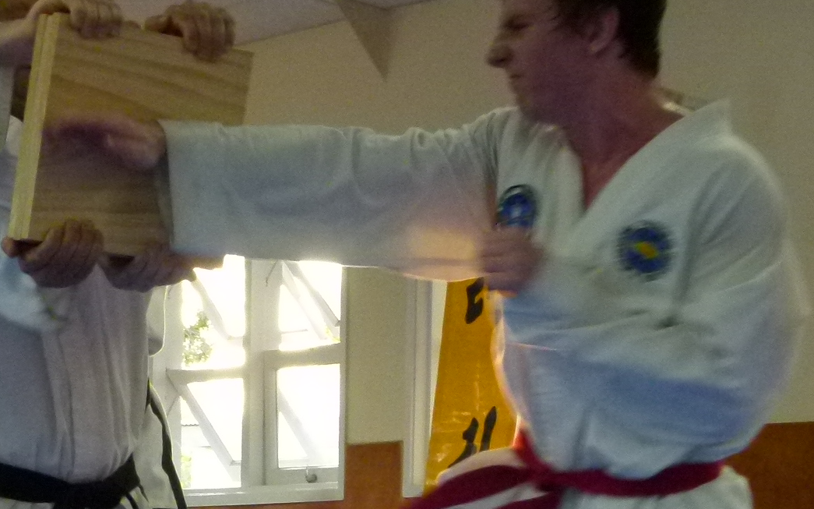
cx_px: 360
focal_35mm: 174
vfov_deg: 7.5
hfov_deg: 12.0
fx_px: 3860
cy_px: 397
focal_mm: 12.1
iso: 400
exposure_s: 1/40
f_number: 3.3
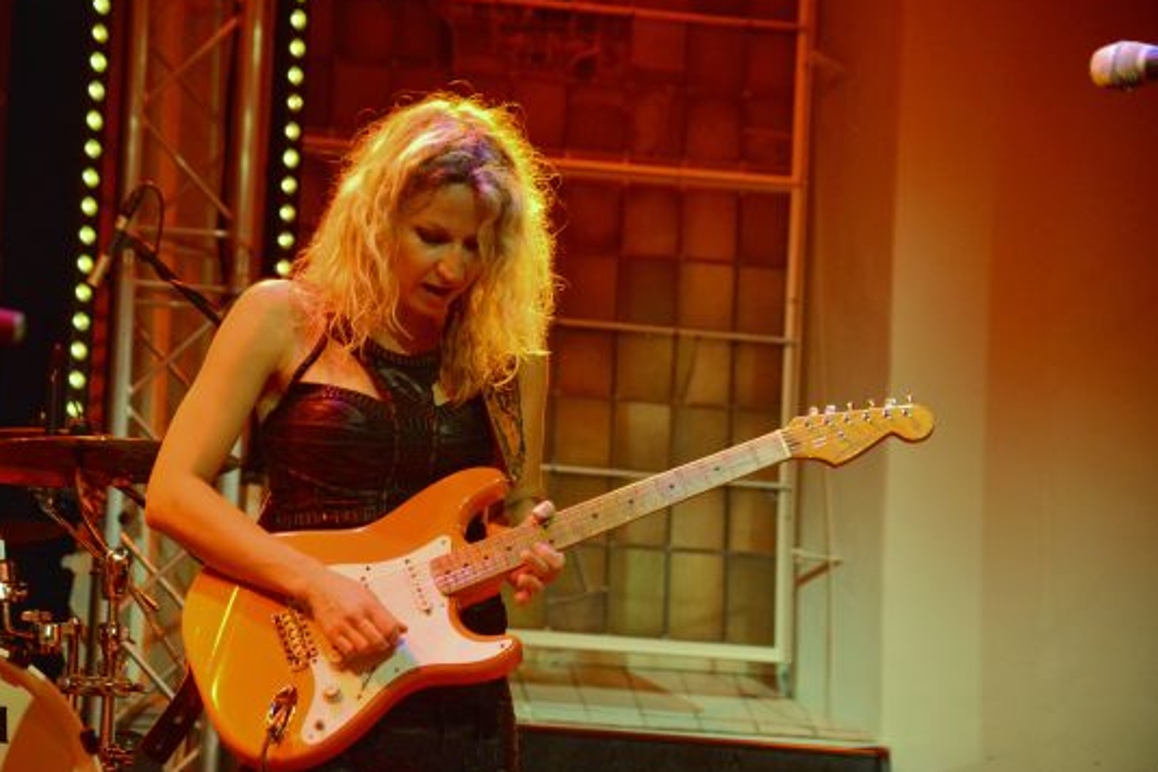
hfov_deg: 21.0
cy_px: 398
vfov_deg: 14.1
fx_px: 3120
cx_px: 447
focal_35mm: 97
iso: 1600
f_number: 5.6
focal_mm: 75
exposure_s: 1/125
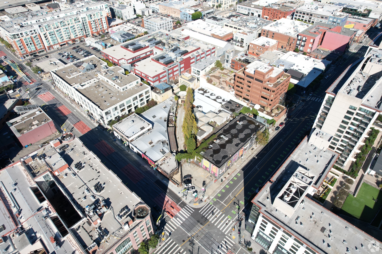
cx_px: 191
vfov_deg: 57.2
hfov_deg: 78.6
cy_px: 127
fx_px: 233
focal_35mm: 22
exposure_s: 1/1600
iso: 100
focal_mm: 8.38
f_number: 2.8
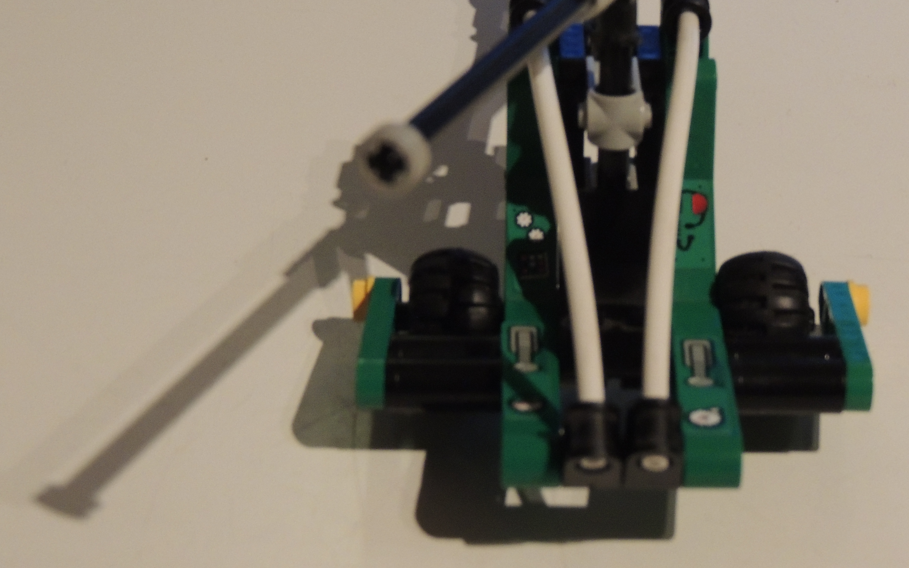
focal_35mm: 101
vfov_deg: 12.9
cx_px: 569
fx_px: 2502
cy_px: 165
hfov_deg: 20.5
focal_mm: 13.3
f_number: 3.9
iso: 800
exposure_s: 1/25
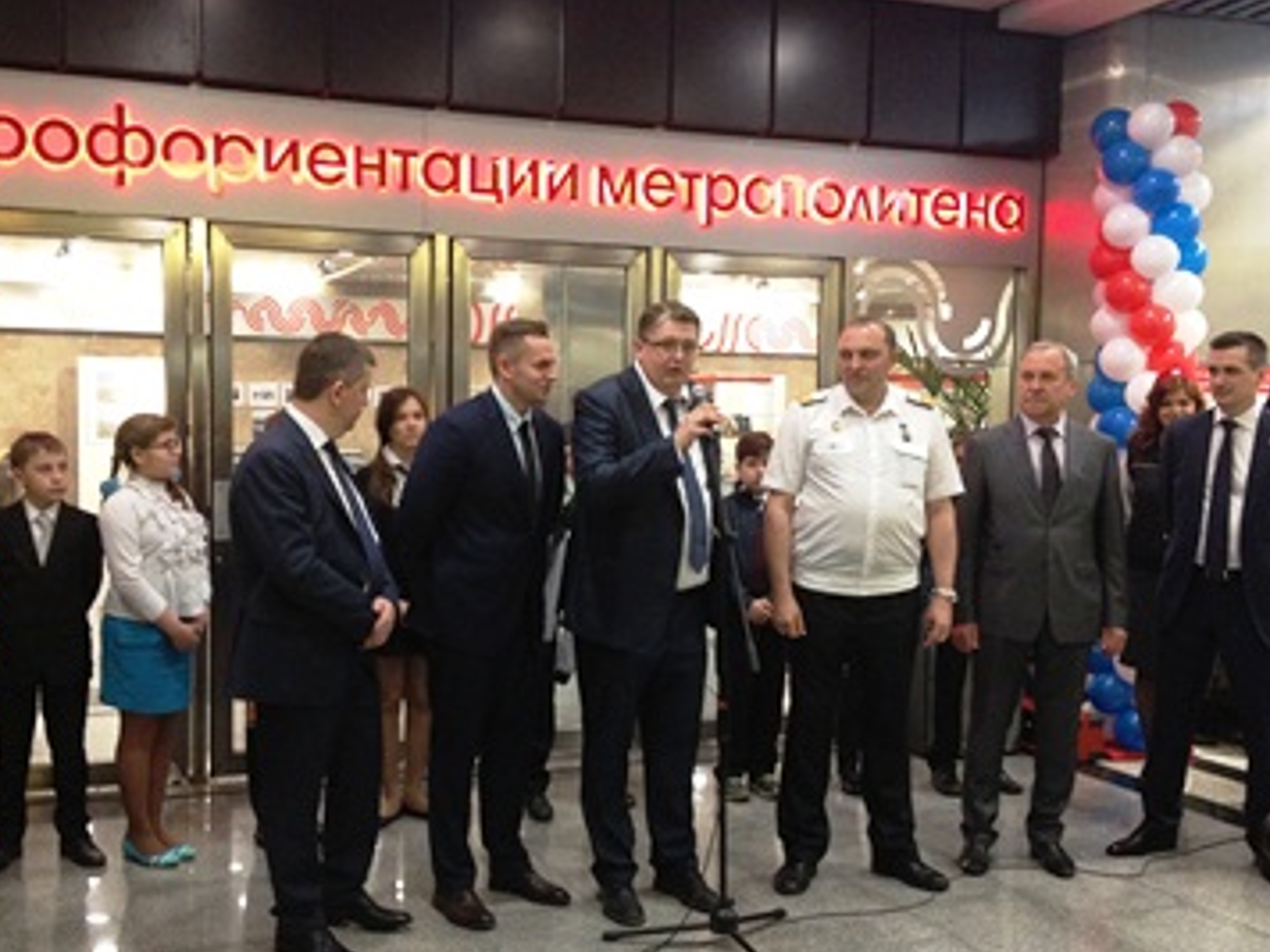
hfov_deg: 42.9
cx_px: 581
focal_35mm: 44
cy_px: 510
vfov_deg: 32.9
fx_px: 1614
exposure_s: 1/20
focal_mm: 4.28
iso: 250
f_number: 2.4
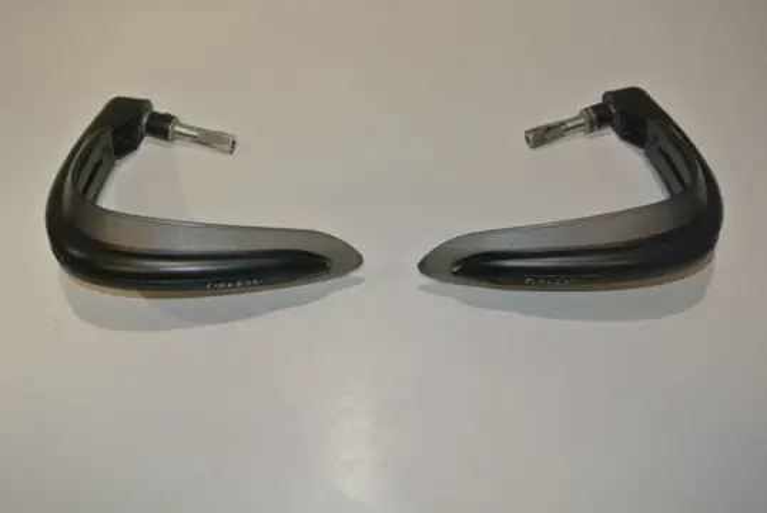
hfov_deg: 58.7
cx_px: 384
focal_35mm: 32
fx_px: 683
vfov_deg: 41.2
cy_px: 256
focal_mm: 12.2
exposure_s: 1/60
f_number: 4
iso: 200
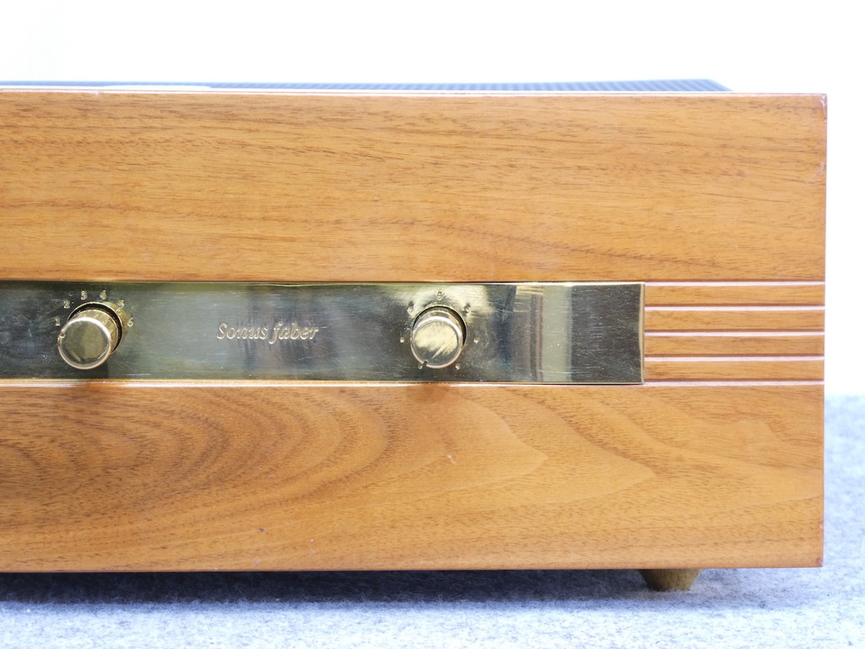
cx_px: 432
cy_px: 324
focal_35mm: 124
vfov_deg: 12.0
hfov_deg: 15.9
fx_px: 3099
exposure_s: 1/5
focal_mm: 22.3
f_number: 5.2
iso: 200
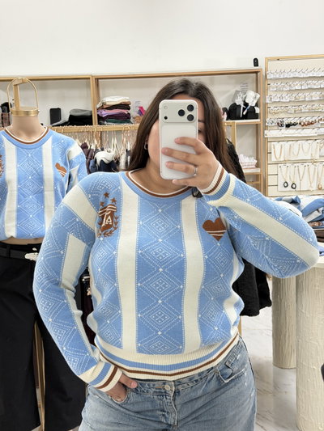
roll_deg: +2.5
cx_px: 162
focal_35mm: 48
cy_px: 216
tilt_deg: -8.9
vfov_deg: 39.6
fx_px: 599
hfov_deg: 30.3
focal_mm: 6.76
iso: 200
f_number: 1.78
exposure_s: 1/33
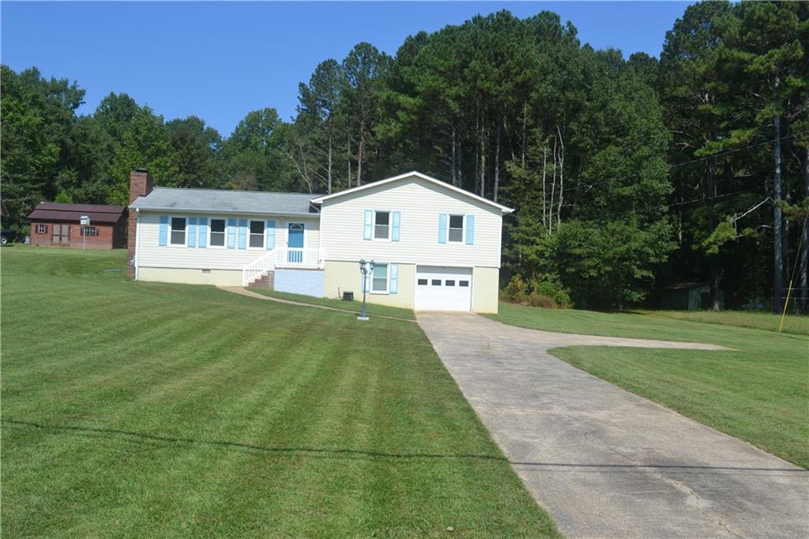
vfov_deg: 36.8
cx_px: 404
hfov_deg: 53.1
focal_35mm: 36
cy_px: 270
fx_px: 809
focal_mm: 24
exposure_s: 1/250
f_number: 8
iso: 100
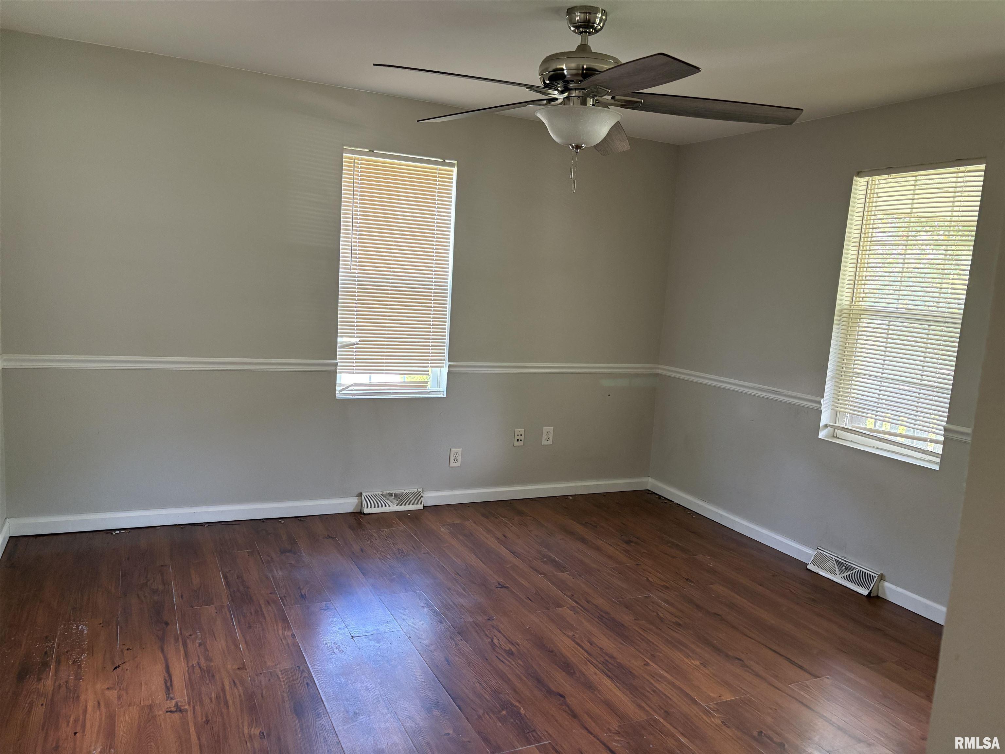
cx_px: 502
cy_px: 377
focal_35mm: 26
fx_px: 755
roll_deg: -3.3
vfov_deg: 53.1
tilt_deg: -7.6
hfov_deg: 67.3
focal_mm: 5.96
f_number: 1.6
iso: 250
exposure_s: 1/60
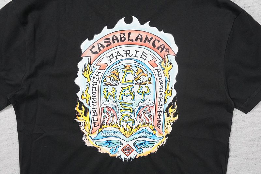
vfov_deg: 43.6
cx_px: 130
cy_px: 87
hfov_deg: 61.9
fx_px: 217
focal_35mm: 30
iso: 1600
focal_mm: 20
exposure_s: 1/100
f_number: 10
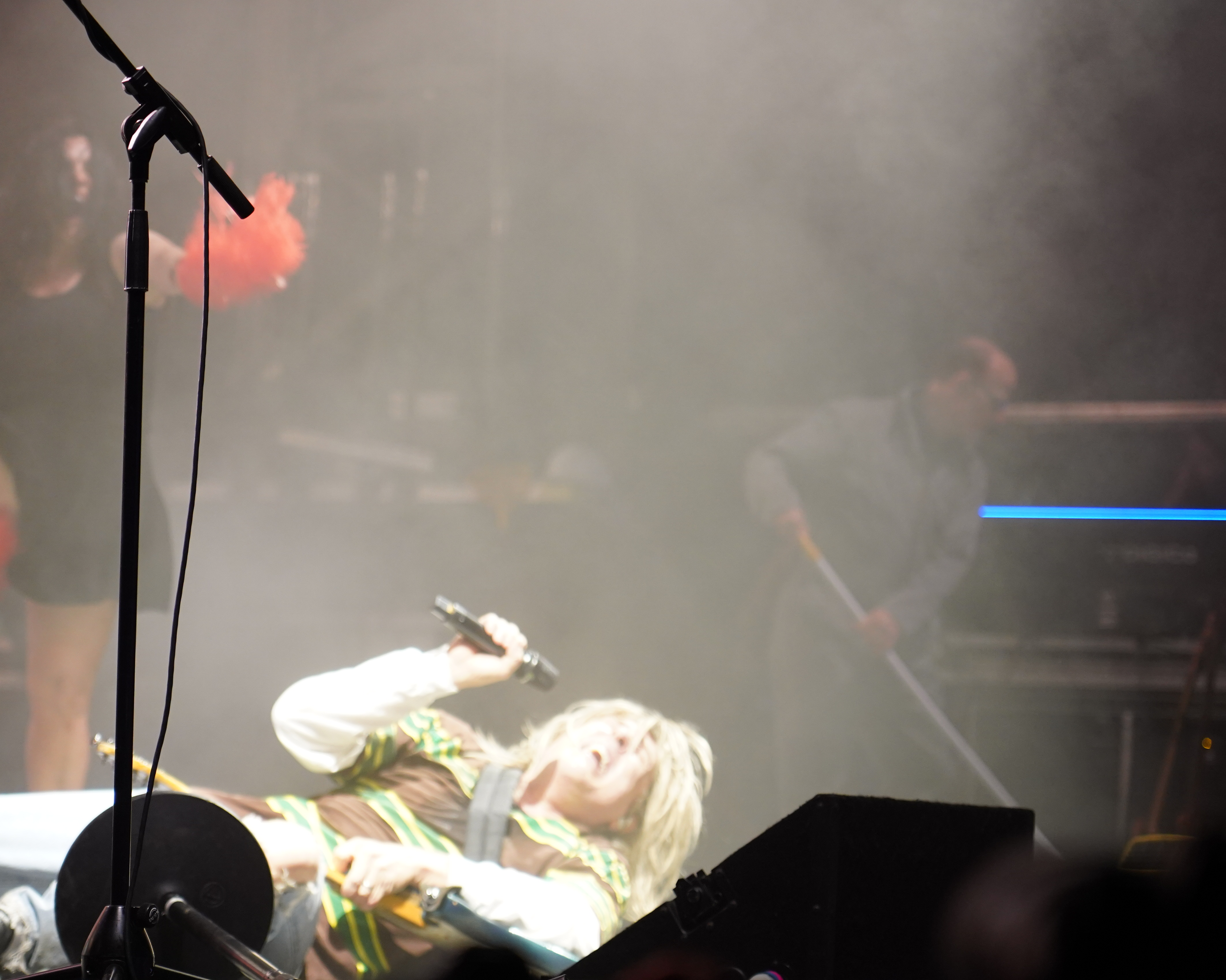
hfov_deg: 13.8
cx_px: 407
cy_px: 521
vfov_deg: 11.1
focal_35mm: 139
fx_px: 5043
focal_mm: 105
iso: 2000
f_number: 4
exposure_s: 1/160
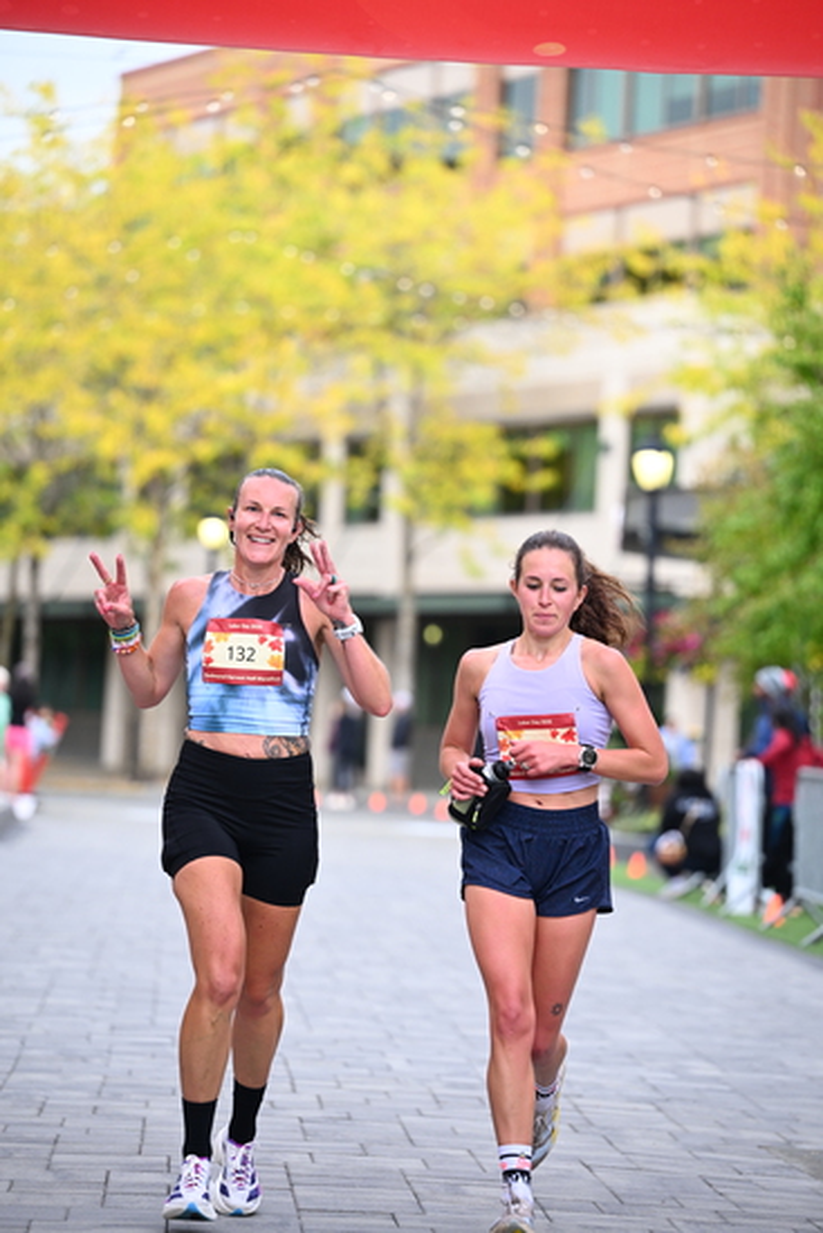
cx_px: 412
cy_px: 616
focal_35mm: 135
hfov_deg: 10.2
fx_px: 4626
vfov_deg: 15.2
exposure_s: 1/1600
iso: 1000
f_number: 2.8
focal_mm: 135
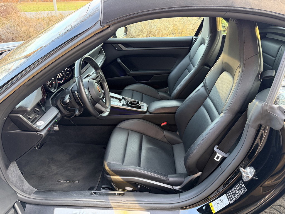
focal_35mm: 24
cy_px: 107
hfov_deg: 71.6
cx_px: 142
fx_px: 198
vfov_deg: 56.8
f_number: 1.78
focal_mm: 6.76
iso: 320
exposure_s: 1/60
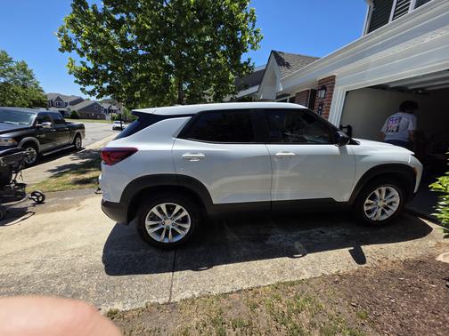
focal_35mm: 13
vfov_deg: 89.9
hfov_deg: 106.2
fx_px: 169
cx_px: 224
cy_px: 168
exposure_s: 1/2000
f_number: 1.9
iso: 50
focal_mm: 2.2
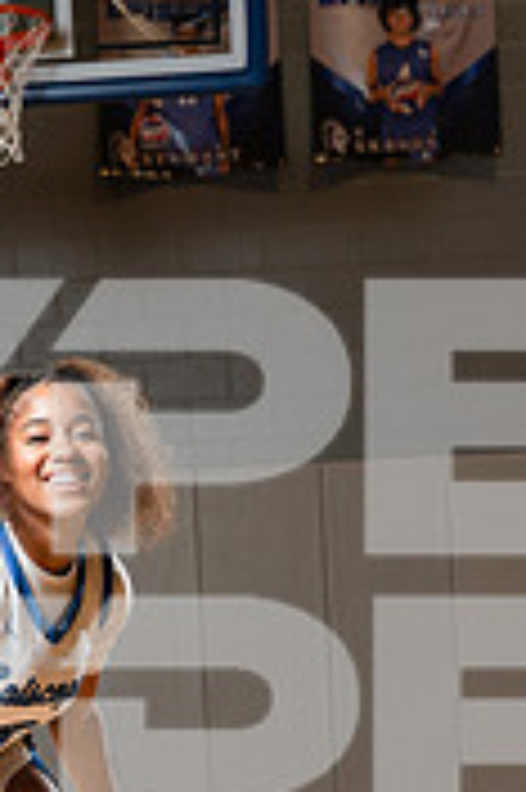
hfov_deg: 11.0
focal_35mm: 123
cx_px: 9
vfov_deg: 16.4
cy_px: 738
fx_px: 2701
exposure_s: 1/250
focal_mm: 48
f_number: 5.6
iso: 400
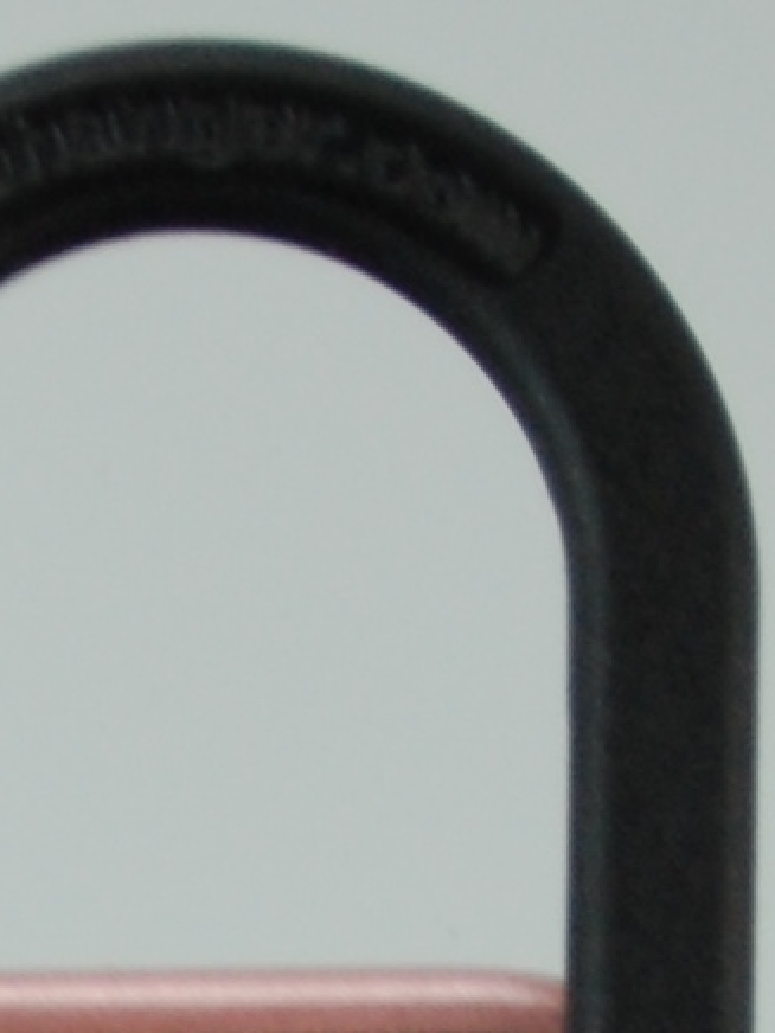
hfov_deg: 4.3
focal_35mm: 348
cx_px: -249
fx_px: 10398
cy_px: 3180
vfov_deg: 5.3
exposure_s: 1/50
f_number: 5.3
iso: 400
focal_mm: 35
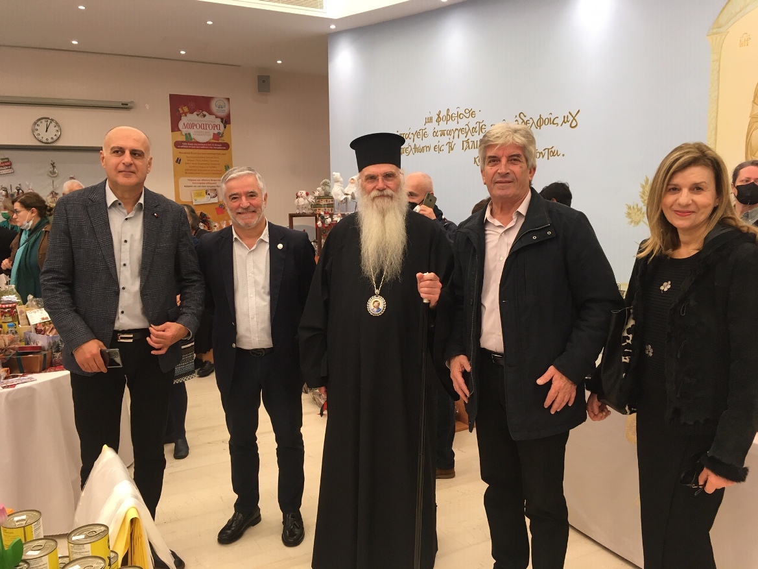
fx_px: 635
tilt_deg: -7.7
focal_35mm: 29
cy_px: 284
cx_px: 379
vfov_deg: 48.2
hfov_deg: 61.7
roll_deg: +0.3
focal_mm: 4.15
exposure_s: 1/33
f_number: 2.2
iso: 50
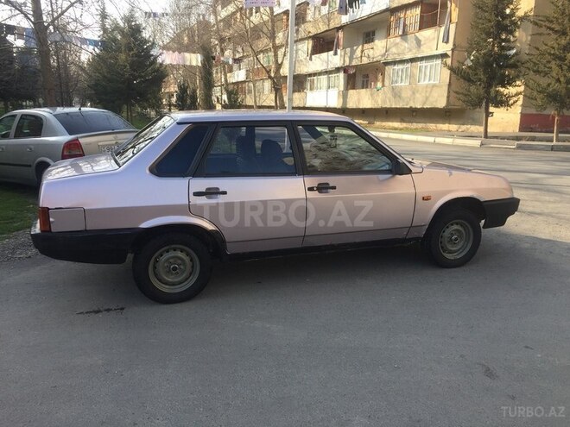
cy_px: 214
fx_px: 478
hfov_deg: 61.7
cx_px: 285
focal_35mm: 29
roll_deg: -2.4
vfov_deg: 48.2
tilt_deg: -12.6
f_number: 2.2
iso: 32
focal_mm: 4.15
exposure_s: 1/549
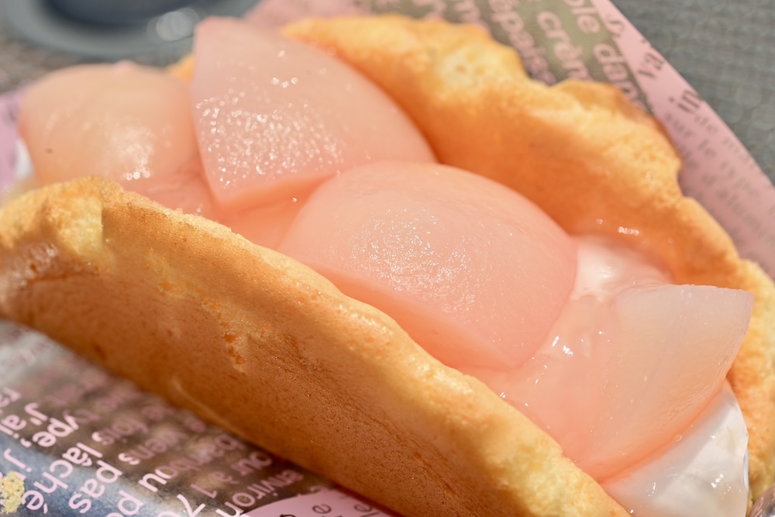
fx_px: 1292
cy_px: 258
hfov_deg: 33.4
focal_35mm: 60
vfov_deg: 22.6
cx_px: 388
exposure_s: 1/500
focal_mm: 60
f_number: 9
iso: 100
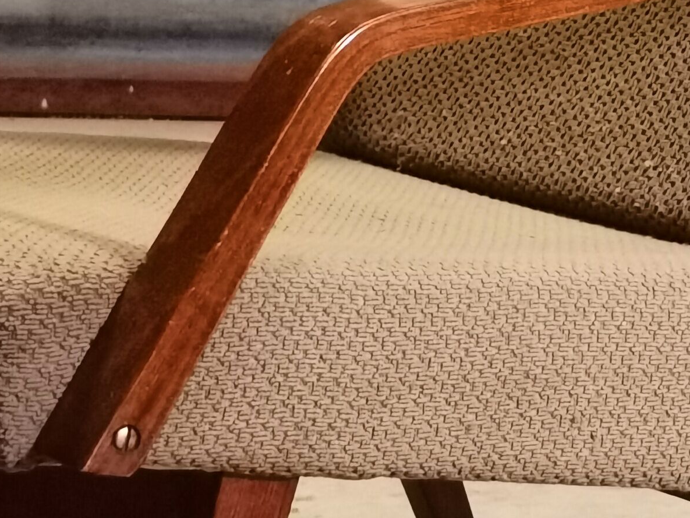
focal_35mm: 159
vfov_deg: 9.3
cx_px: 702
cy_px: 304
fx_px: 3170
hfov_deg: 12.3
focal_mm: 6.71
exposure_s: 1/33.3
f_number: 1.9
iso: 640
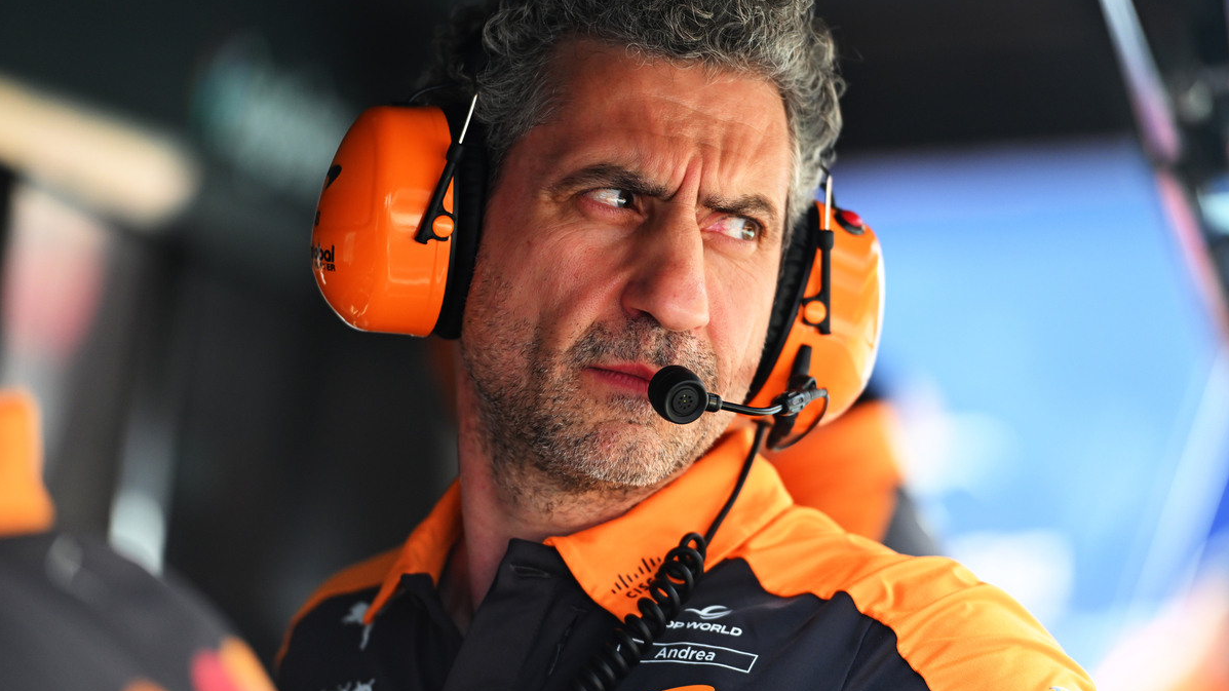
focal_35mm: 210
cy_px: 324
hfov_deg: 10.3
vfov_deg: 5.8
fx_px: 6843
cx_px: 614
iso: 800
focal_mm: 200
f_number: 2.8
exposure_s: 1/800
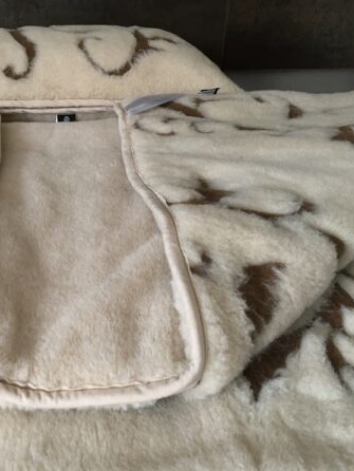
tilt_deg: -26.6
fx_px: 531
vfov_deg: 47.8
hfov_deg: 35.7
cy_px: 236
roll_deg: +0.0
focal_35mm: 39
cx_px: 73
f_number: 2.2
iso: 125
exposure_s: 1/33
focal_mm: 4.15
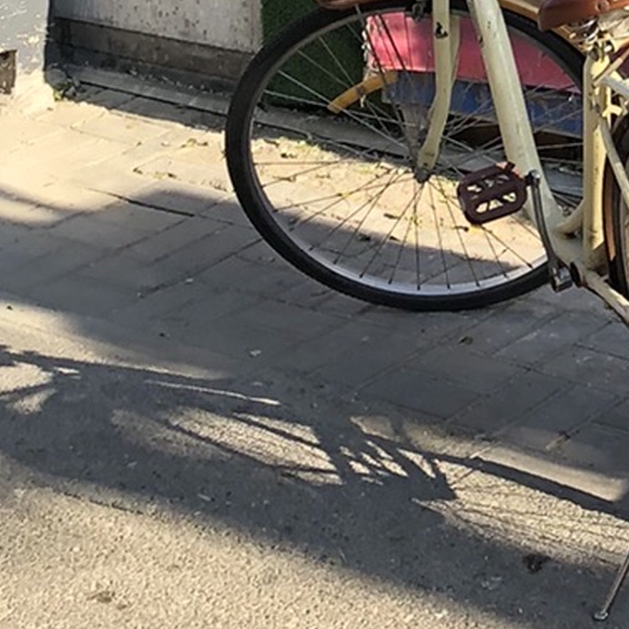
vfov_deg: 11.9
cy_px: -622
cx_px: 889
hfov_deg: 12.8
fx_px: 2693
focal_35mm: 131
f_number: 1.8
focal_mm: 4
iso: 20
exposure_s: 1/727
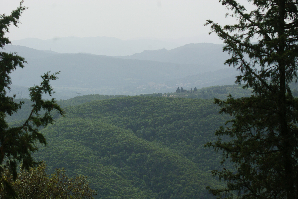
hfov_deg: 15.2
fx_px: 1117
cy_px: 100
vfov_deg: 10.2
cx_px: 149
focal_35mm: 135
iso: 100
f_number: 9
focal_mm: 90
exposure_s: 1/200
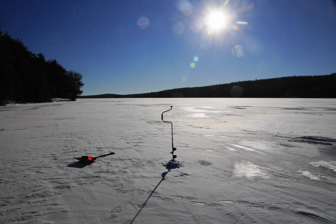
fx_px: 252
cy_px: 112
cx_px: 168
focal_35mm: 27
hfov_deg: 67.4
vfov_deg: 47.9
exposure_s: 1/320
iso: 100
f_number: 13
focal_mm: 18
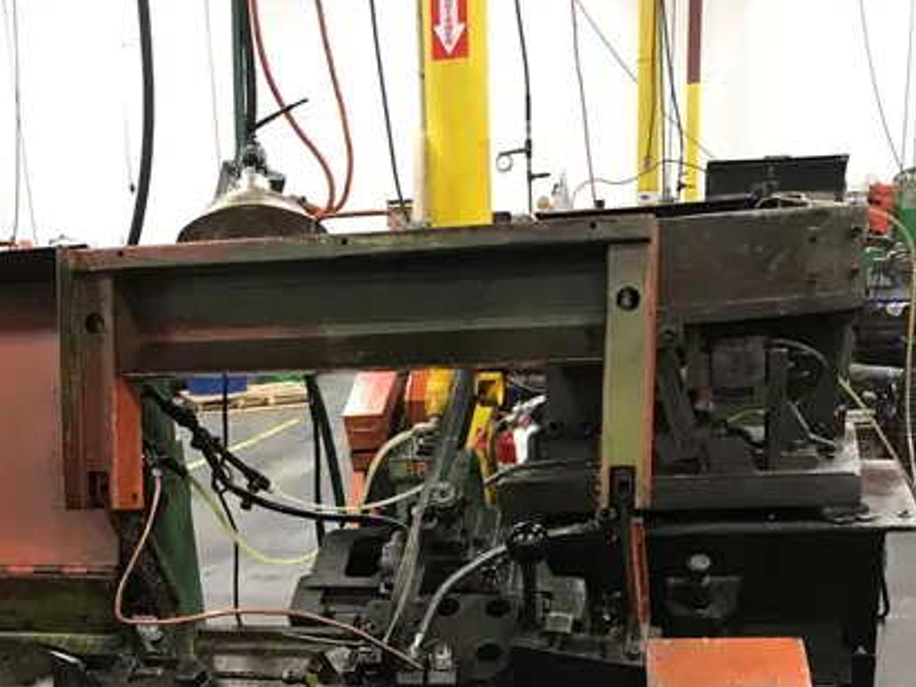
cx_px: 339
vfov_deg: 26.8
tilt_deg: -17.4
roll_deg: +4.0
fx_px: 1350
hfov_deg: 37.3
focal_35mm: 51
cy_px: 705
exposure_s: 1/15
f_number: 1.8
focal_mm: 3.99
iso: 64
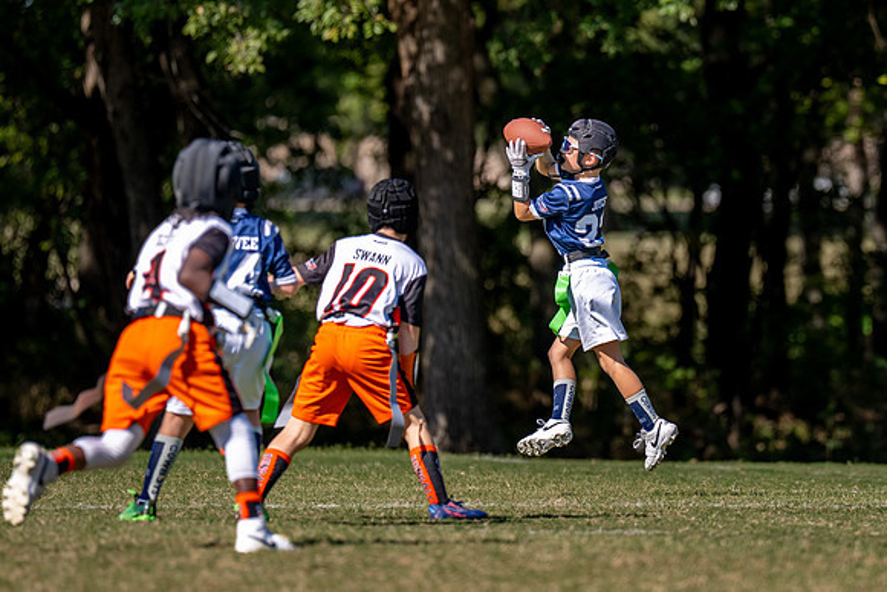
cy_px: 255
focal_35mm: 412
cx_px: 661
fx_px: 10146
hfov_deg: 5.0
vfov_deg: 3.3
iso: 160
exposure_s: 1/3200
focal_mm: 200
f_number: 2.8
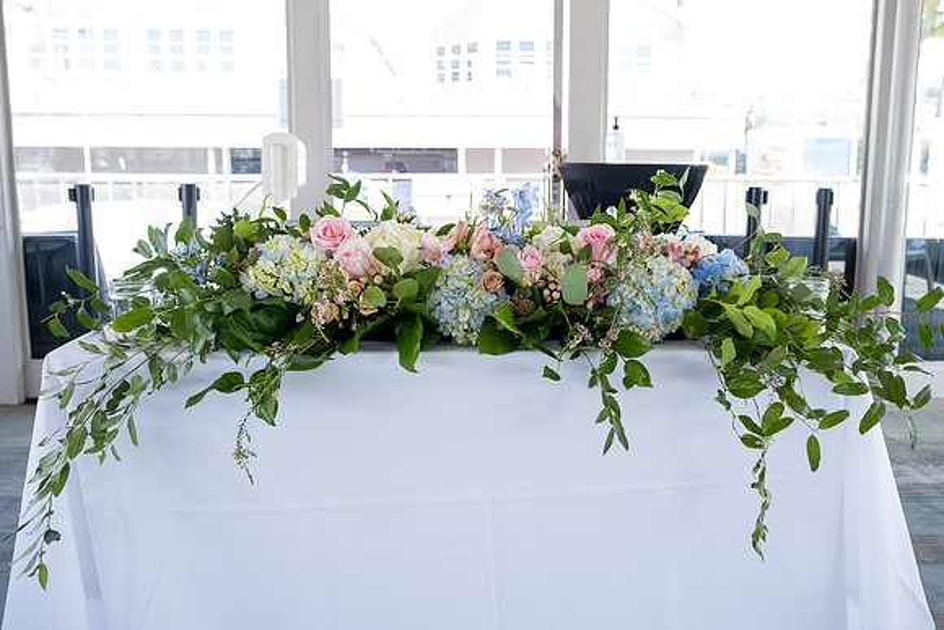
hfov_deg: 60.7
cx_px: 482
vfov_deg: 42.6
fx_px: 805
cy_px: 274
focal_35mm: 31
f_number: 4.5
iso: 500
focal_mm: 26.5
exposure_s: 1/200
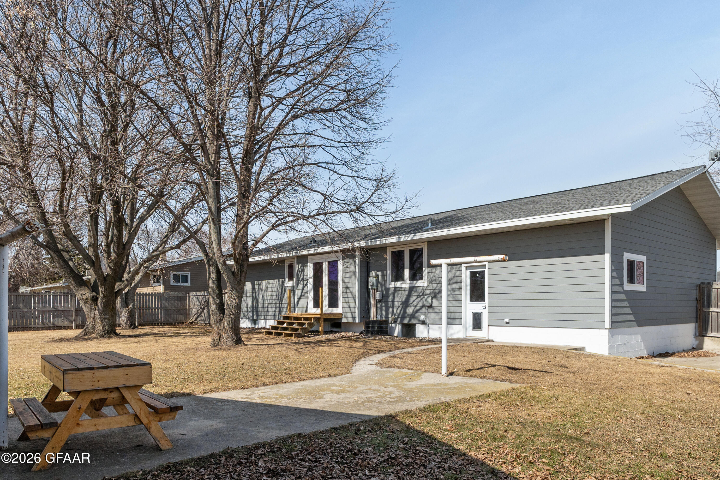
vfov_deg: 53.1
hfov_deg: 73.7
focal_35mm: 24
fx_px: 480
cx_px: 360
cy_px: 240
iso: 320
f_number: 7.1
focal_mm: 16
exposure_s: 1/800
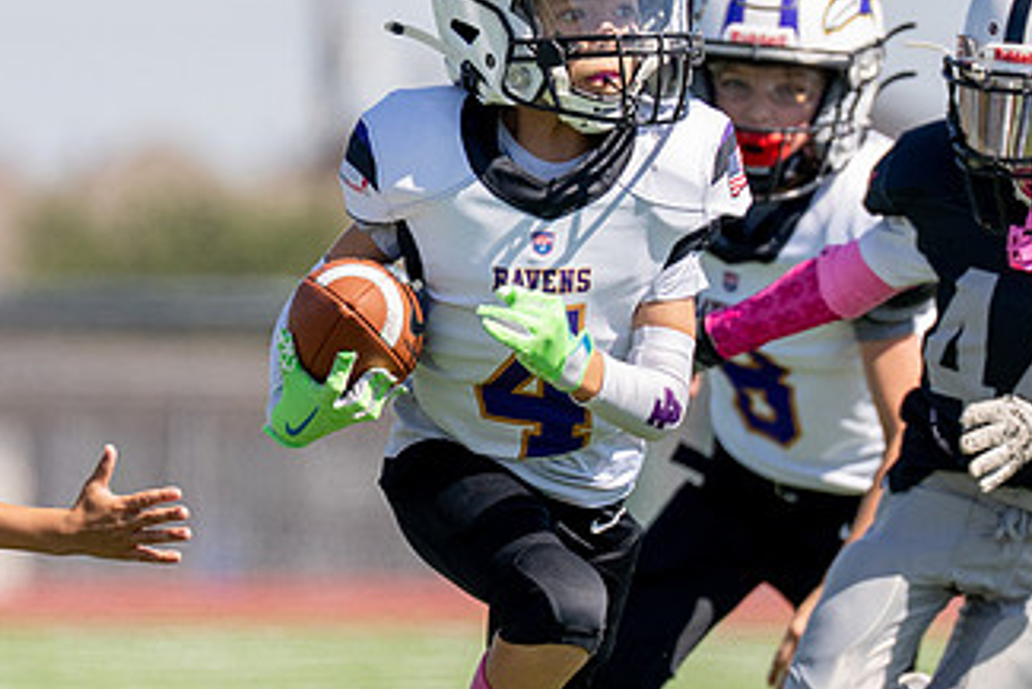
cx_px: 448
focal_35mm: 706
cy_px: 405
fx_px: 20247
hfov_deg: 2.9
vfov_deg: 1.9
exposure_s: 1/4000
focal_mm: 200
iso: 200
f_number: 2.8
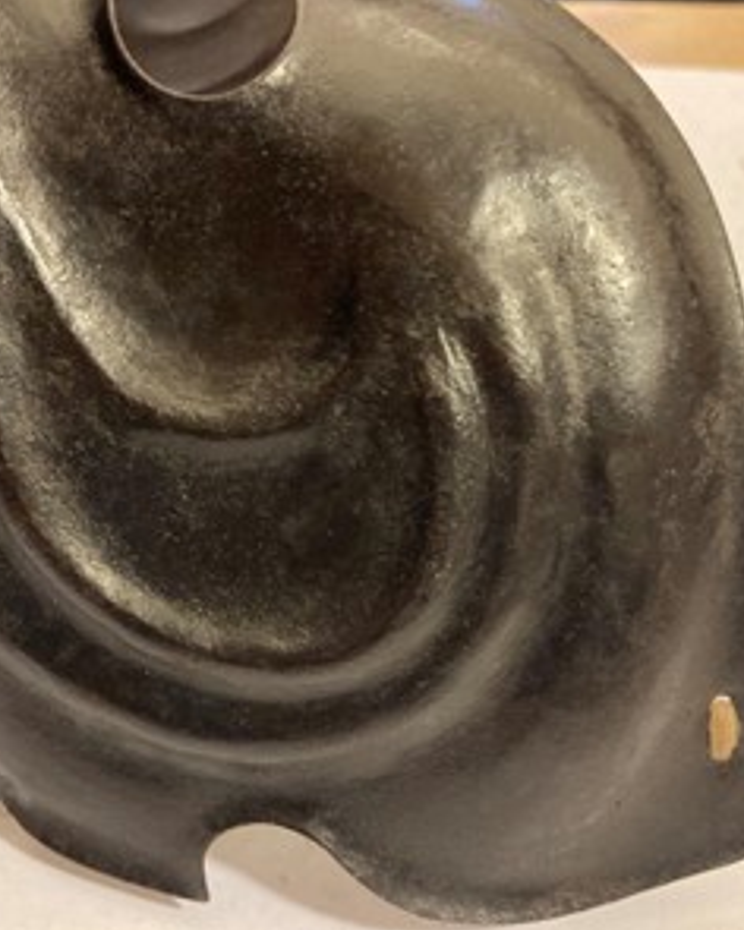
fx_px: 1018
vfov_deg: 49.1
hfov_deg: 40.1
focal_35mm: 37
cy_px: 467
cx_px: 328
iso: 200
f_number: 1.8
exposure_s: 1/50
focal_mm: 3.99
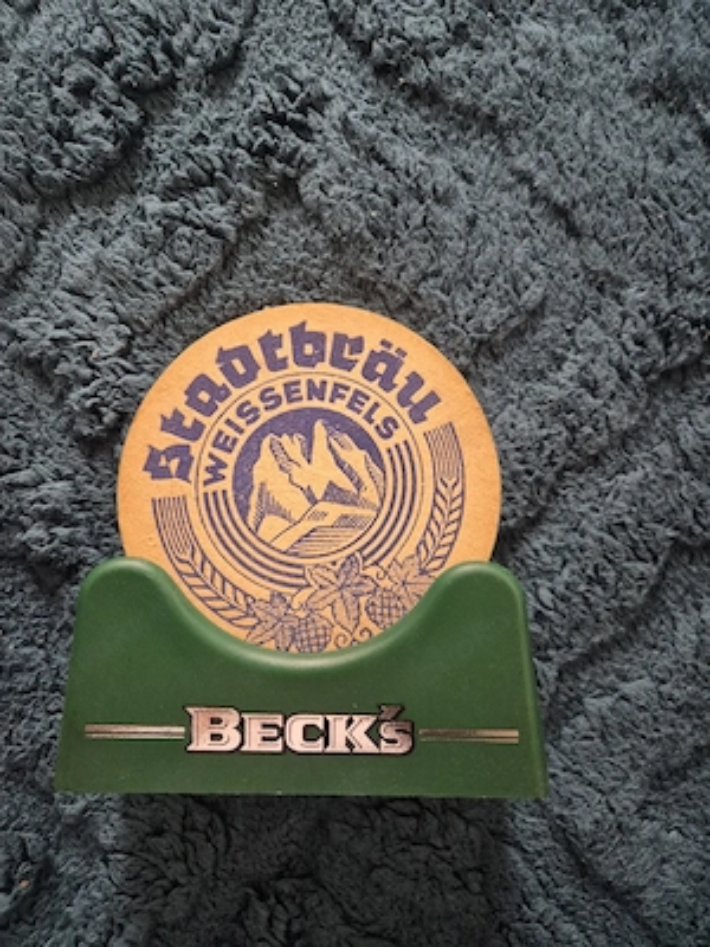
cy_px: 474
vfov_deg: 73.9
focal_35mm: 23
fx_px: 629
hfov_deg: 58.9
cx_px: 355
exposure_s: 1/100
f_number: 1.8
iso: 640
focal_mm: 5.4
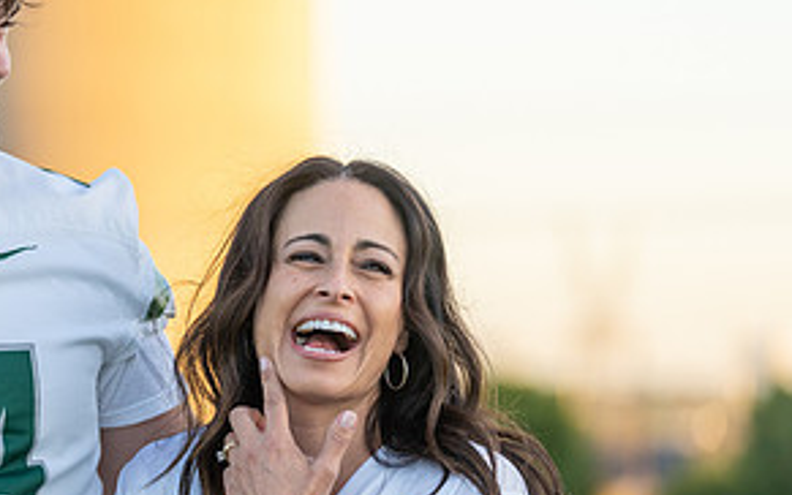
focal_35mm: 256
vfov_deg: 5.1
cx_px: 79
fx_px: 5527
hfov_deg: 8.2
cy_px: 322
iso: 320
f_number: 2.8
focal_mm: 126
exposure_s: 1/500
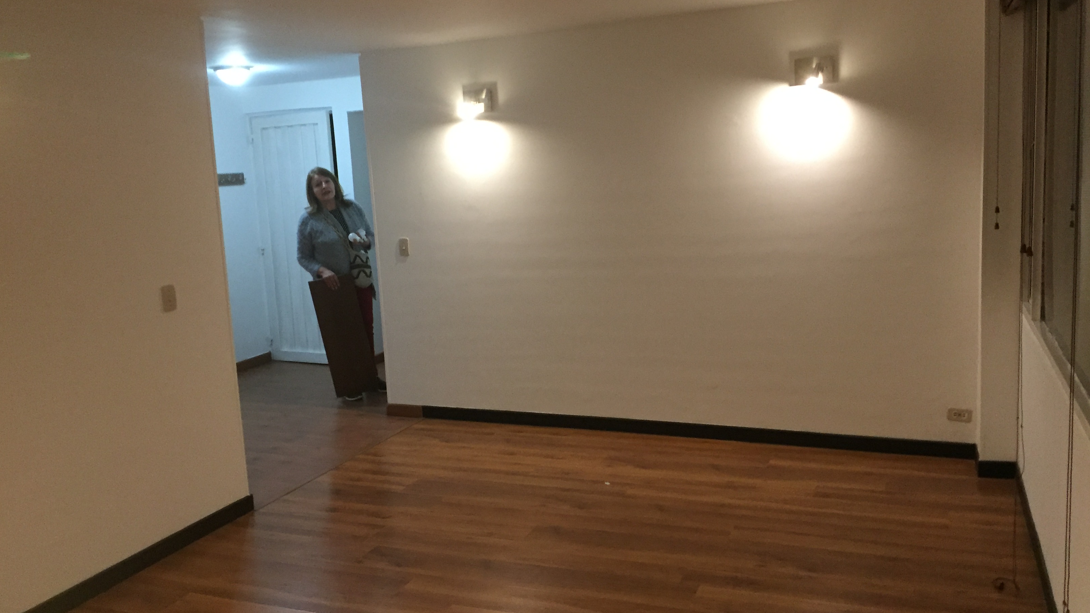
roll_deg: +3.8
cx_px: 539
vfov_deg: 36.7
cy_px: 297
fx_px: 925
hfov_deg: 61.0
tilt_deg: -6.8
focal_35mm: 32
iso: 250
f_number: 2.2
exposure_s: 1/24
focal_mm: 4.15
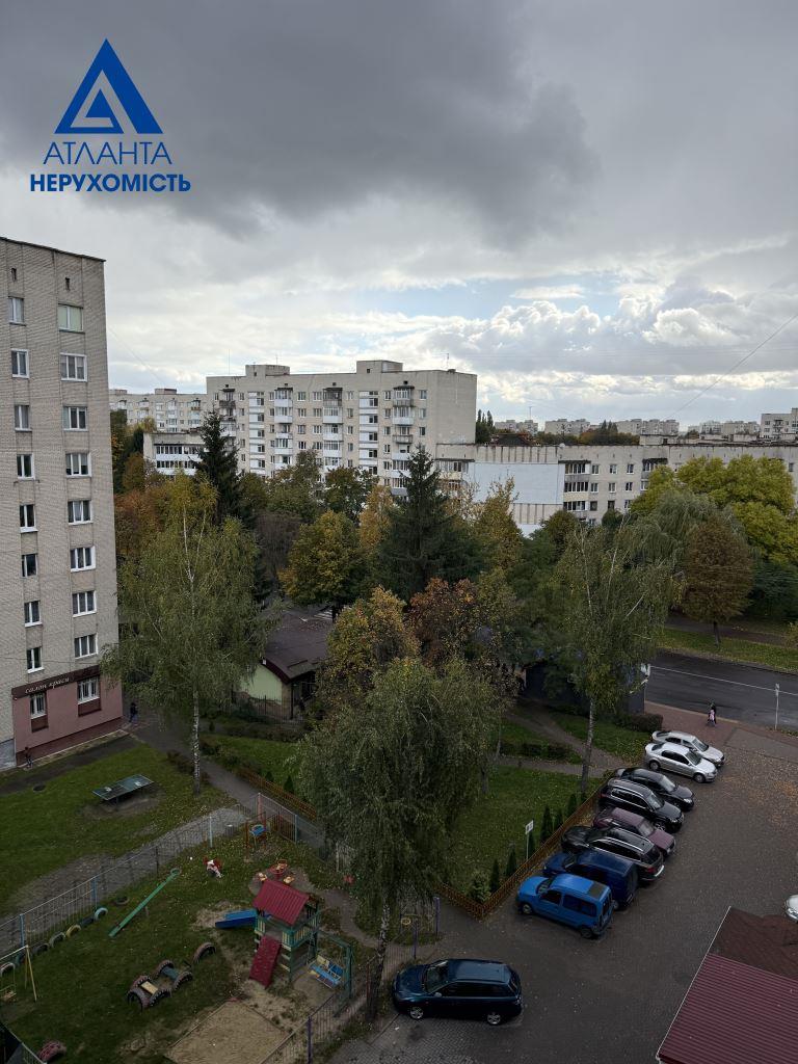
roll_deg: -0.9
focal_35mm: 24
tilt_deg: -7.7
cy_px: 532
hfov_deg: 56.8
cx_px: 399
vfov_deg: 71.6
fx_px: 738
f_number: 1.78
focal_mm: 6.76
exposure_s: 1/1855
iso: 100
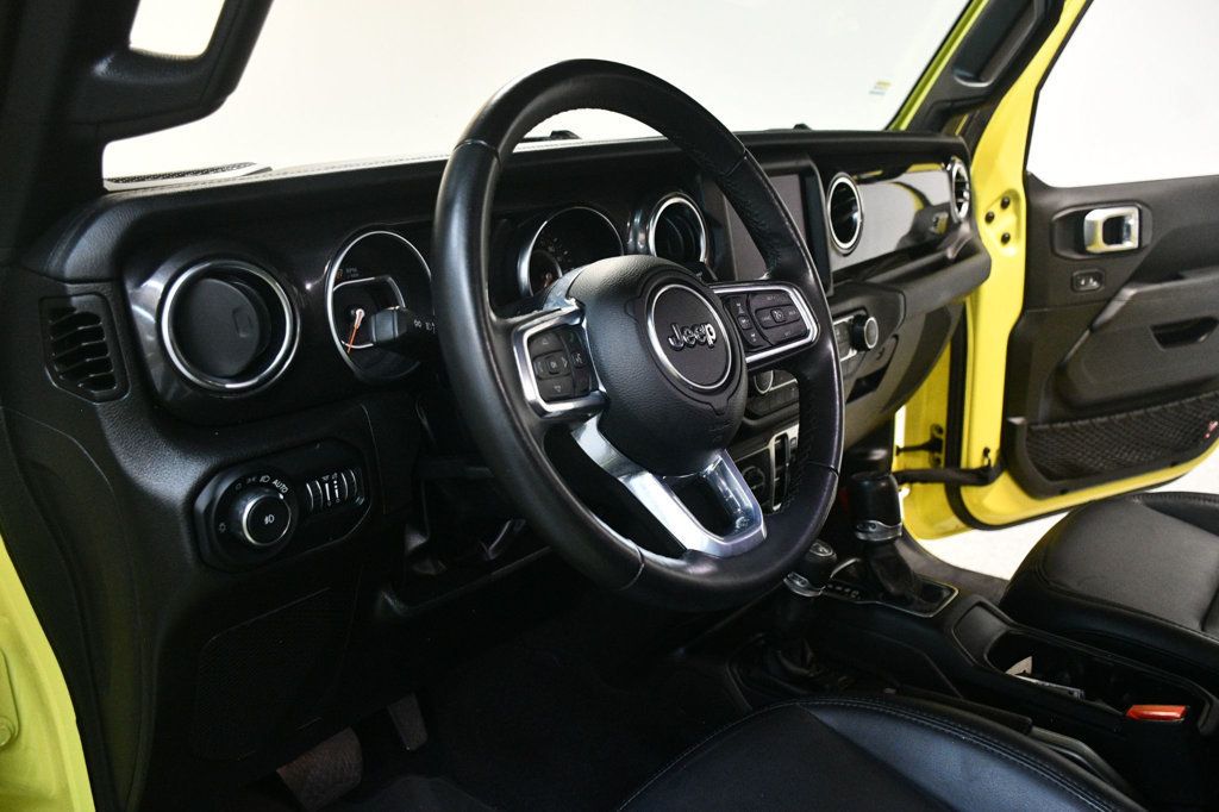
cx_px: 610
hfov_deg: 61.9
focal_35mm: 30
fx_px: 1015
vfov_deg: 43.6
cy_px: 406
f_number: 3.5
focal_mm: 20
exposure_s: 1/80
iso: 3200
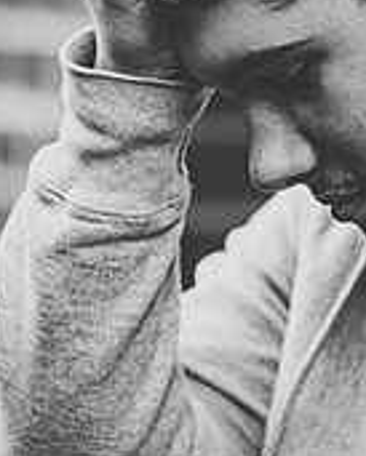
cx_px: 259
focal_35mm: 494
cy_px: 152
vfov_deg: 3.9
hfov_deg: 3.1
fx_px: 6683
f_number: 2.8
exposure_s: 1/400
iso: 1600
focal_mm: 200
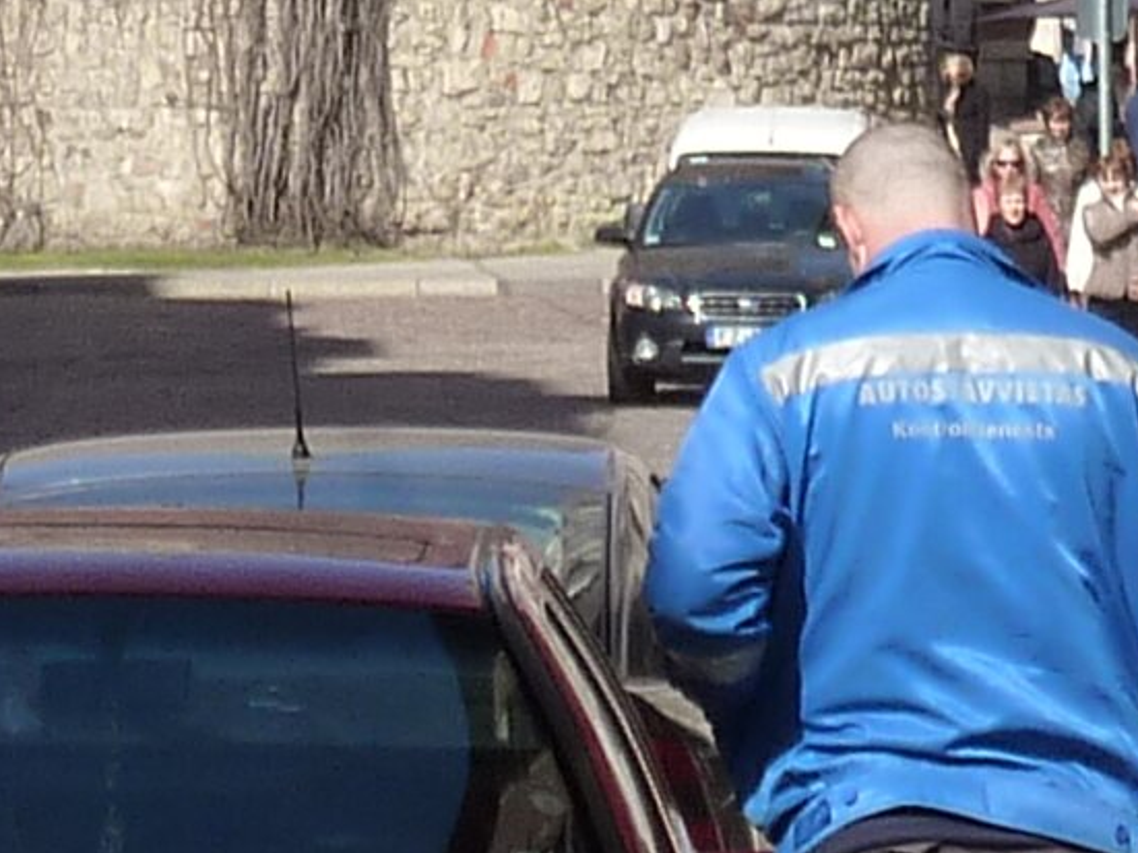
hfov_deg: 4.8
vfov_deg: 3.5
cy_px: -1373
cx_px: 211
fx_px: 13706
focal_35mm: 417
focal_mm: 10.3
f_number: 4.5
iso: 125
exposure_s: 1/500
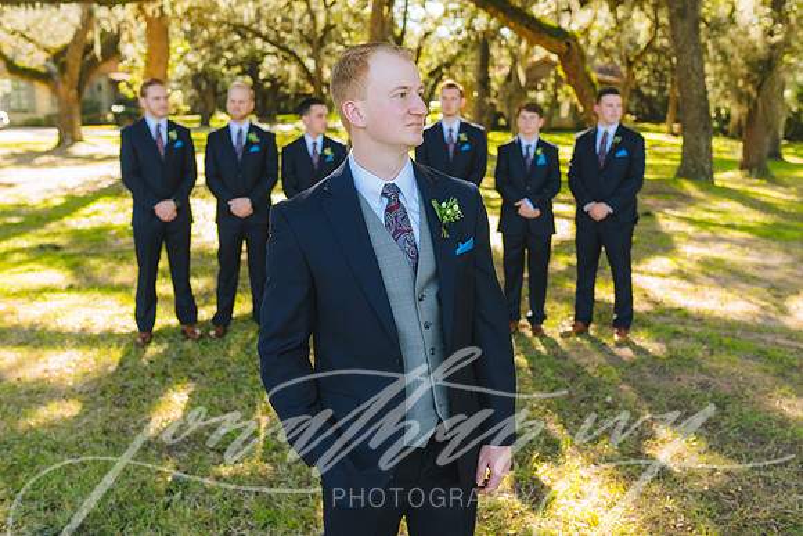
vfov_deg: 35.8
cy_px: 260
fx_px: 829
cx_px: 426
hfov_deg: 51.6
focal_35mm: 37
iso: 400
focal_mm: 35
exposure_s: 1/320
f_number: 4
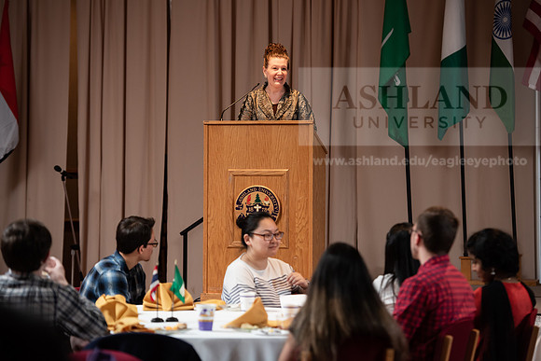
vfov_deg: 11.0
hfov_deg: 16.4
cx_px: 270
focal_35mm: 125
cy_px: 180
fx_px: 1879
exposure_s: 1/200
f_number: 3.5
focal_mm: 125
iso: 1250
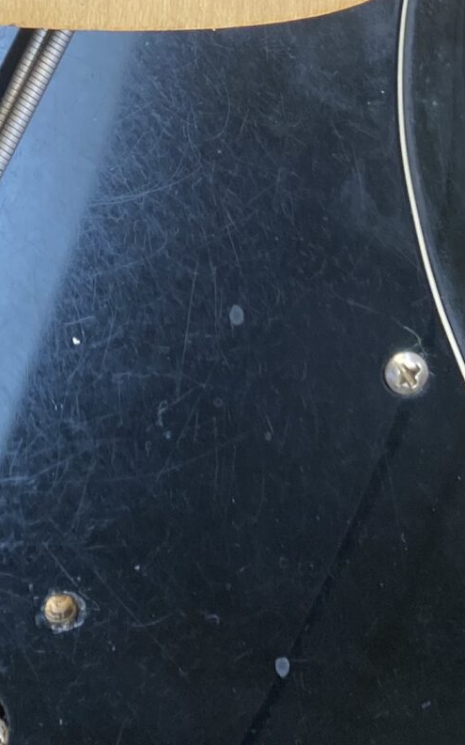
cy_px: -294
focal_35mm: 89
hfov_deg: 14.1
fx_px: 1806
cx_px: -125
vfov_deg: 20.7
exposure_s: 1/100
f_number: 1.8
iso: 50
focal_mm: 4.25
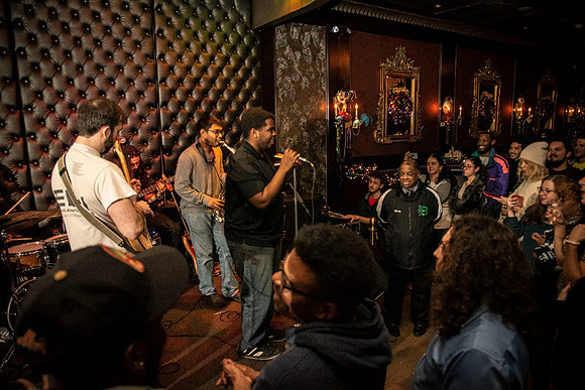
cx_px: 292
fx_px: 390
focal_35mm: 24
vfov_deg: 53.2
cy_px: 195
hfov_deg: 73.7
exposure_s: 1/200
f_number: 4
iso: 6400
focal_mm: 24
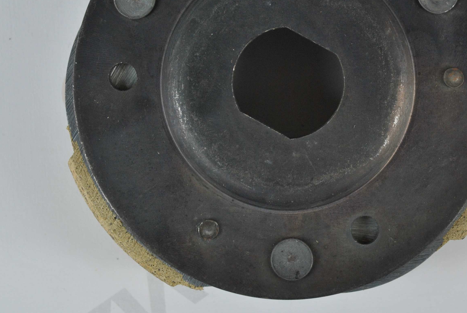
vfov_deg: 12.6
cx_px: 293
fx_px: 1416
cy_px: 78
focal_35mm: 109
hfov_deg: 18.7
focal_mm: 44
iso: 200
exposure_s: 1/25
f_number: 6.3
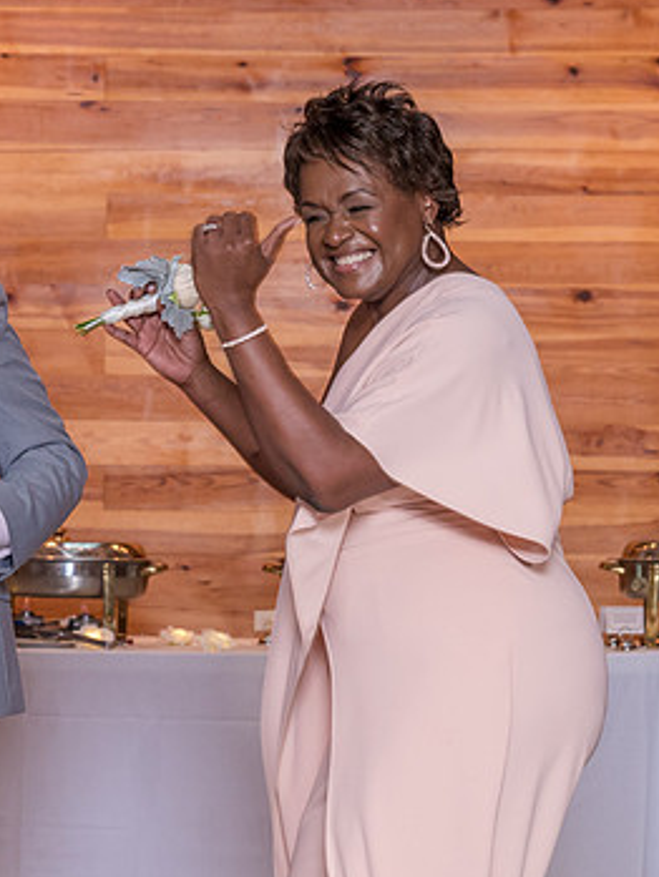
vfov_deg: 14.5
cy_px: 619
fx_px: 3450
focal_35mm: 136
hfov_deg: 10.9
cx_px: 188
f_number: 4
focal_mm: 57
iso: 2000
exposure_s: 1/100
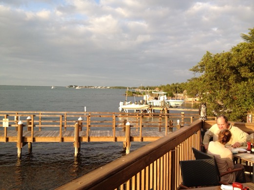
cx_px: 127
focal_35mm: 35
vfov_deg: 40.7
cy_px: 95
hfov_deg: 52.6
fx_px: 257
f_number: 2.4
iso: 64
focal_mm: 4.28
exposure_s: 1/575
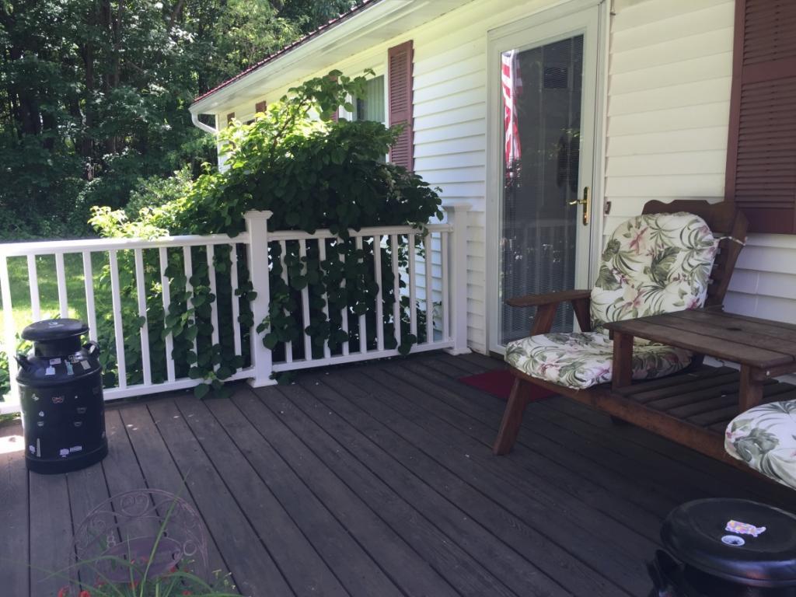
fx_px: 667
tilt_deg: -9.0
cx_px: 398
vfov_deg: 48.2
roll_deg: +0.5
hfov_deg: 61.7
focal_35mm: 29
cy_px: 298
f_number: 2.2
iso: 32
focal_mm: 4.15
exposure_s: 1/126
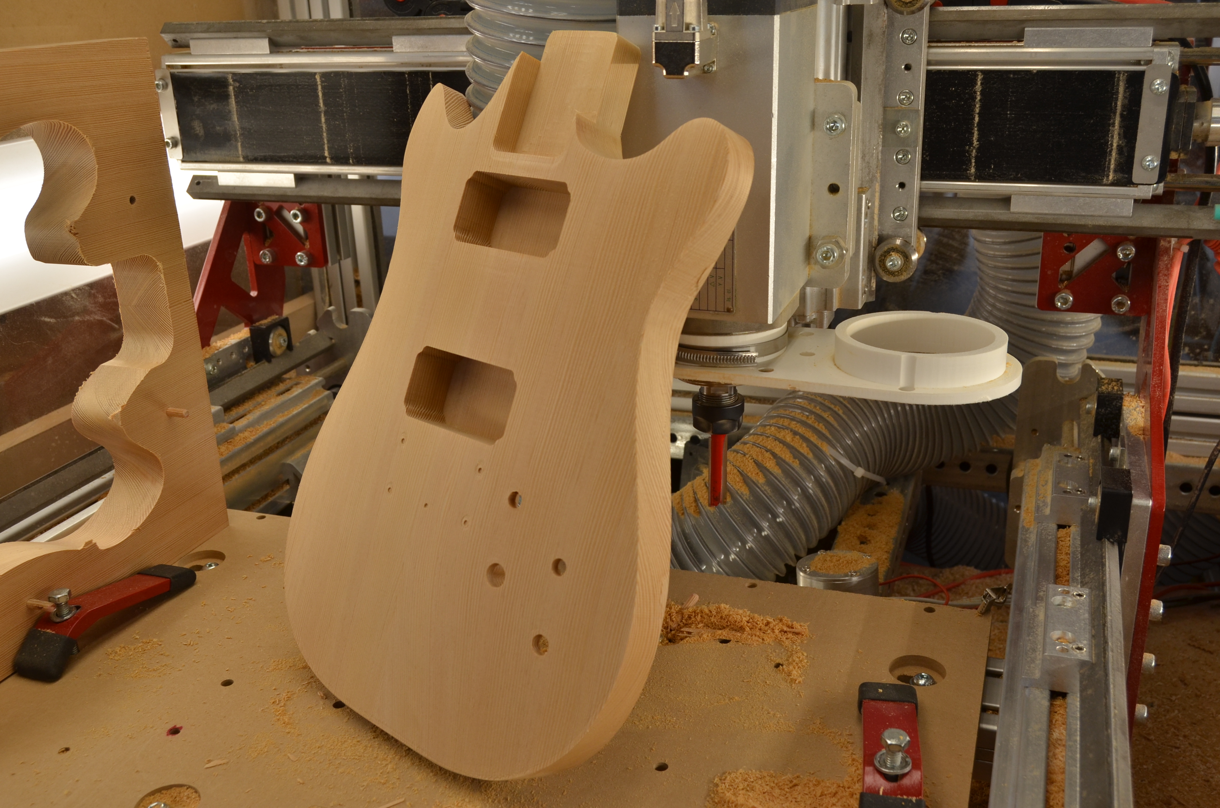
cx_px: 610
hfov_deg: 53.2
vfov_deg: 36.7
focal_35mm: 36
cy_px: 404
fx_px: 1217
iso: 250
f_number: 6.3
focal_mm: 24
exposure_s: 1/200
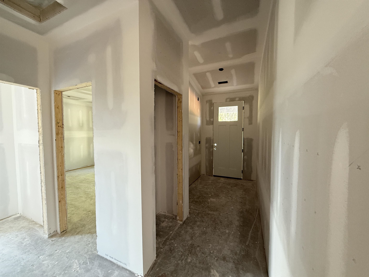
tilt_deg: -1.5
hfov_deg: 102.1
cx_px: 184
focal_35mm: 14
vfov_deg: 85.7
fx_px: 149
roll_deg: +0.2
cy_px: 138
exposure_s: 1/60
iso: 400
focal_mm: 2.22
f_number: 2.2
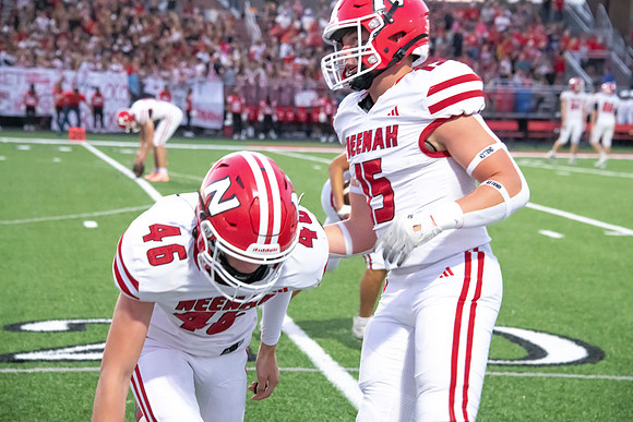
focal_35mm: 122
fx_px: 2146
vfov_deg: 11.2
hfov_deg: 16.8
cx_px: 316
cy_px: 211
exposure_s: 1/320
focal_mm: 122
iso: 10000
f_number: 7.1
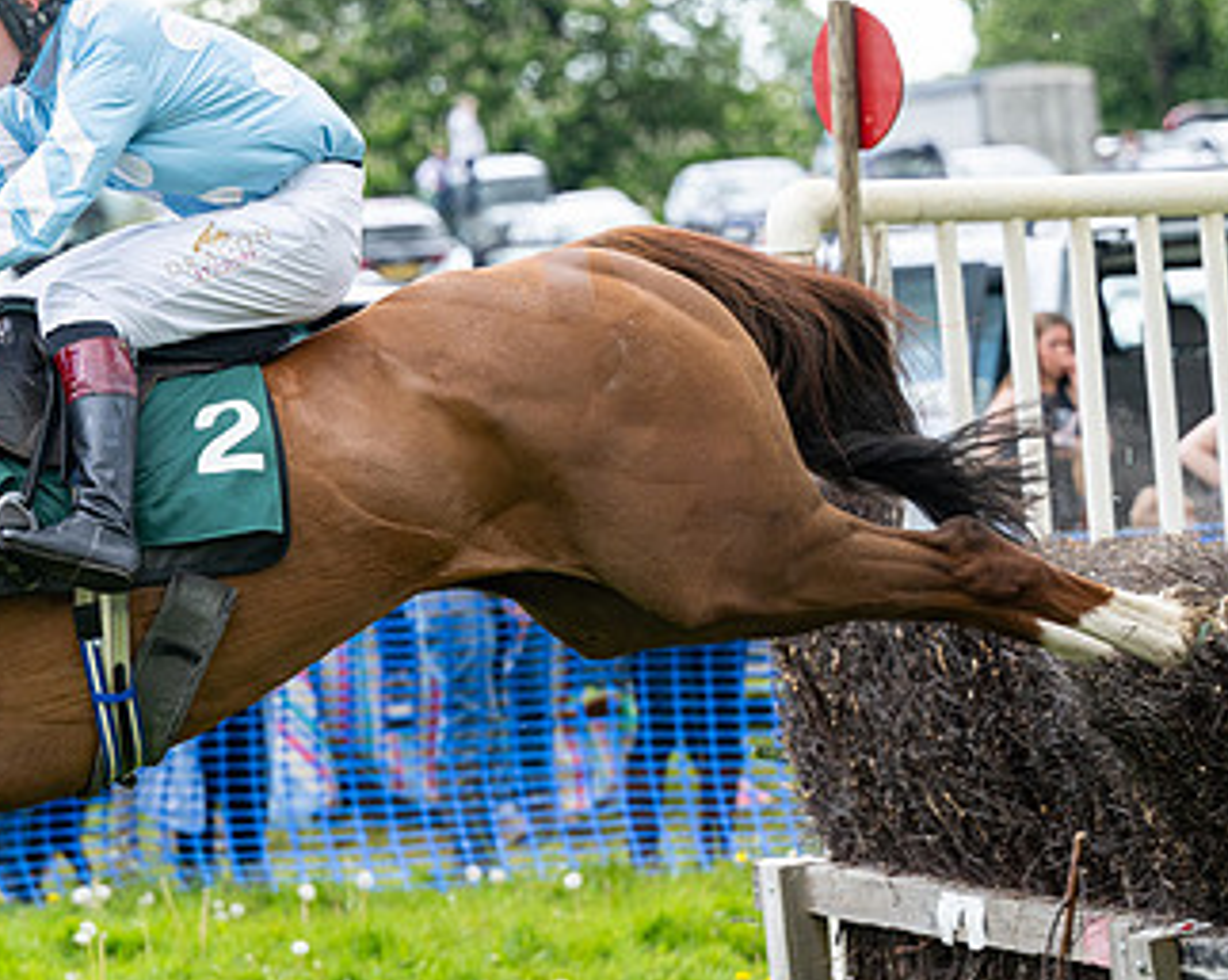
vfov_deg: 7.4
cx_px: 220
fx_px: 7625
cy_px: 643
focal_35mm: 210
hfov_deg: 9.2
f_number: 2.8
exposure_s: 1/1600
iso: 400
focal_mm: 98
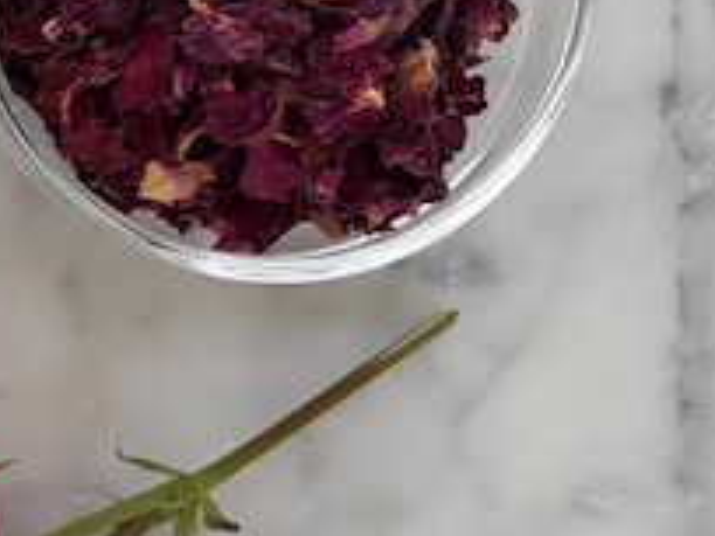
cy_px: 315
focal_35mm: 98
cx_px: -494
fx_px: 2024
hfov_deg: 17.1
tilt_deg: -88.4
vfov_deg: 15.1
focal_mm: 5.96
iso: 500
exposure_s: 1/40
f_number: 1.6
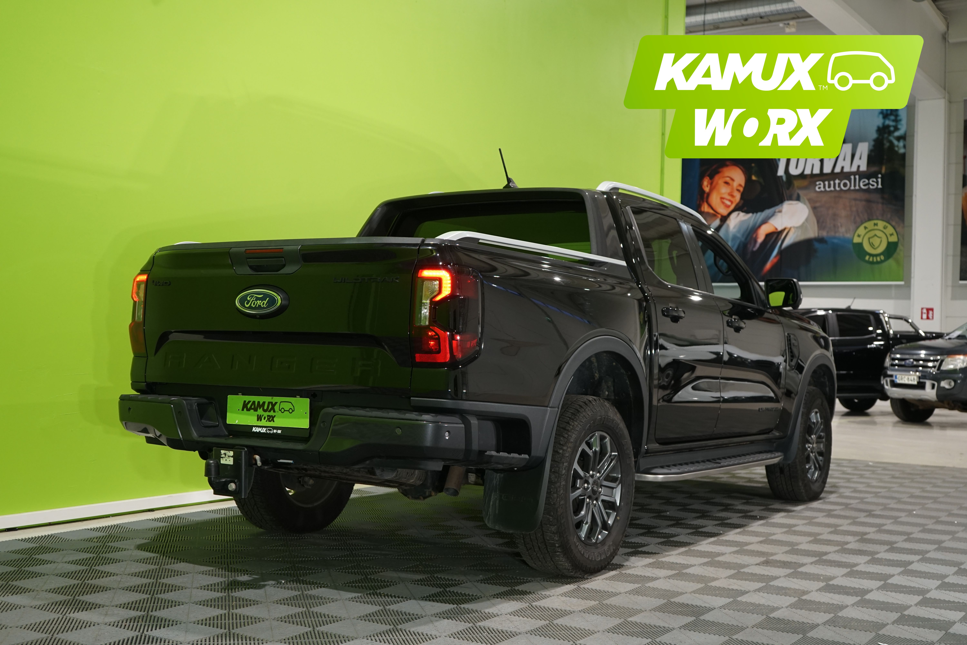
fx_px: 1101
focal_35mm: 41
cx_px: 484
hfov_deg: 47.4
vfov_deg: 32.6
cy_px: 322
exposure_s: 1/30
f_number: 5.6
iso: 800
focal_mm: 41
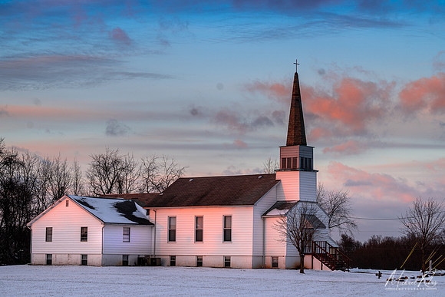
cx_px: 227
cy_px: 148
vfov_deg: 14.2
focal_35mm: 97
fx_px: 1193
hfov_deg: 21.1
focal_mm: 63
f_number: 8
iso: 125
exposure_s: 1/60
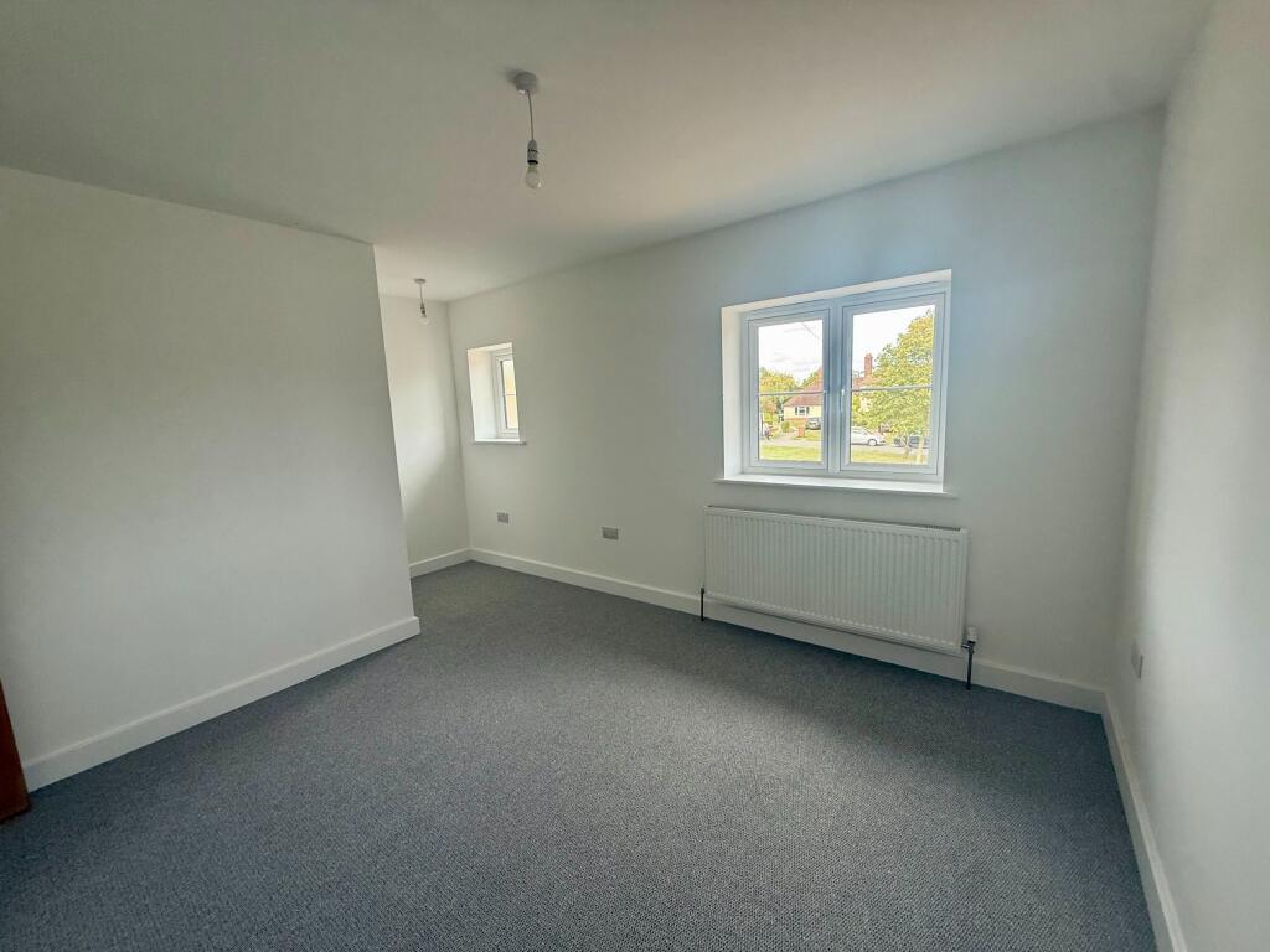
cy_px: 476
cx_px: 635
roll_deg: +2.5
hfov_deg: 102.1
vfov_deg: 85.7
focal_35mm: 14
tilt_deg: -7.5
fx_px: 514
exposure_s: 1/99
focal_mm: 2.22
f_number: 2.2
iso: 80
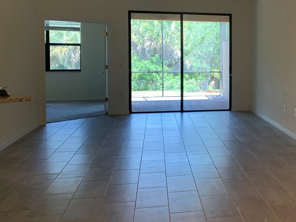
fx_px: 428
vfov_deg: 28.8
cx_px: 264
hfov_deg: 36.0
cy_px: 68
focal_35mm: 50
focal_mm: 4.25
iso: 50
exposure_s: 1/60
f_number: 1.8
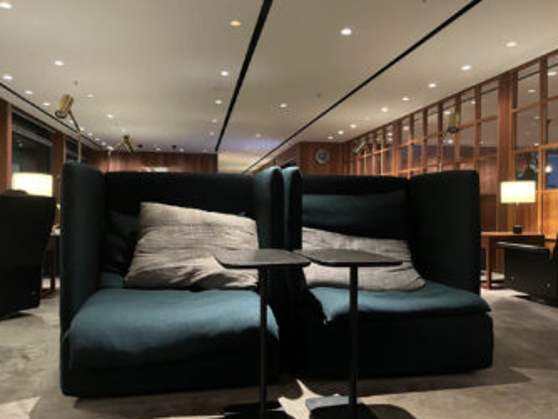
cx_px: 276
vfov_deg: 49.8
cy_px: 209
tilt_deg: -1.0
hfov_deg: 63.4
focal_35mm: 28
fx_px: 452
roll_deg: -0.7
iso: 640
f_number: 1.6
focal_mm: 5.1
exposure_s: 1/25
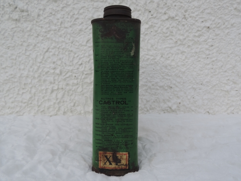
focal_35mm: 30
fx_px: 209
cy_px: 90
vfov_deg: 46.8
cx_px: 120
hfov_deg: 60.0
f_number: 3.1
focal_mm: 5.3
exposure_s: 1/320
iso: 80
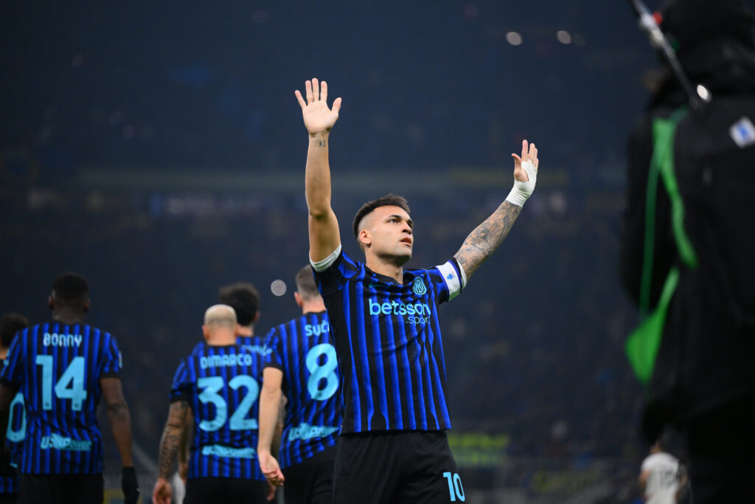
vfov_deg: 7.4
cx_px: 378
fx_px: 3880
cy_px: 252
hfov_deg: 11.1
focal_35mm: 185
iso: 2000
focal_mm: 185
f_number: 2.8
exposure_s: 1/1600
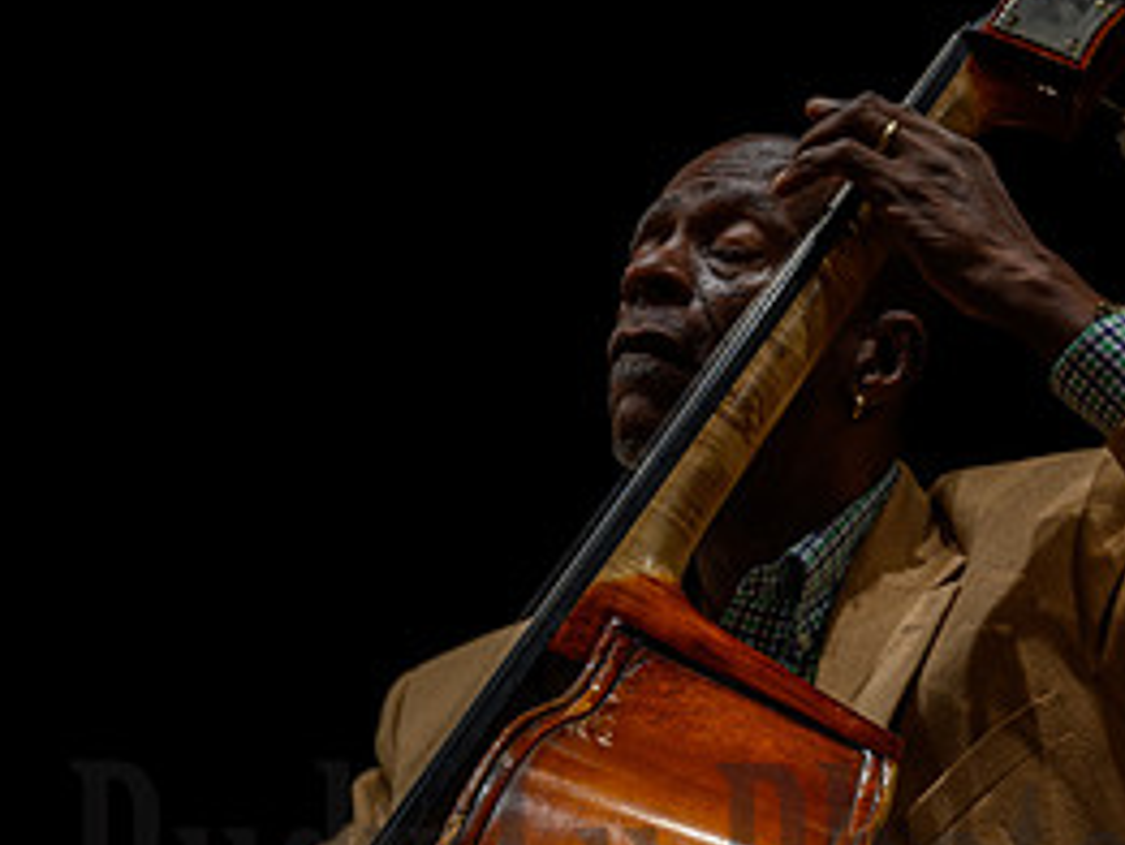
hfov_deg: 8.5
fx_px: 7543
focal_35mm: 232
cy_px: 905
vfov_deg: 6.4
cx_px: 636
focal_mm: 140
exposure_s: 1/60
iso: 640
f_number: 5.6
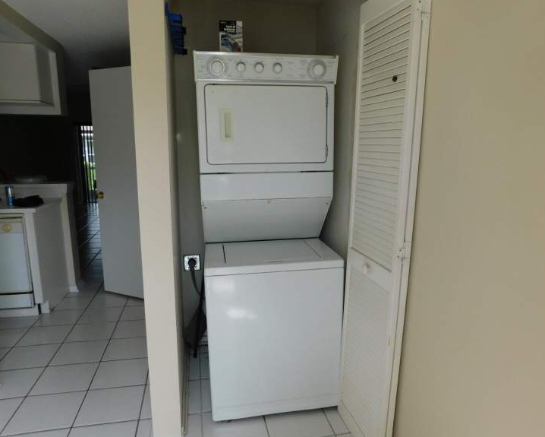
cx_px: 288
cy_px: 226
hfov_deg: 68.0
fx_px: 403
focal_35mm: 25
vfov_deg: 56.8
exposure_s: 1/250
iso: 125
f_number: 3
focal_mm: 4
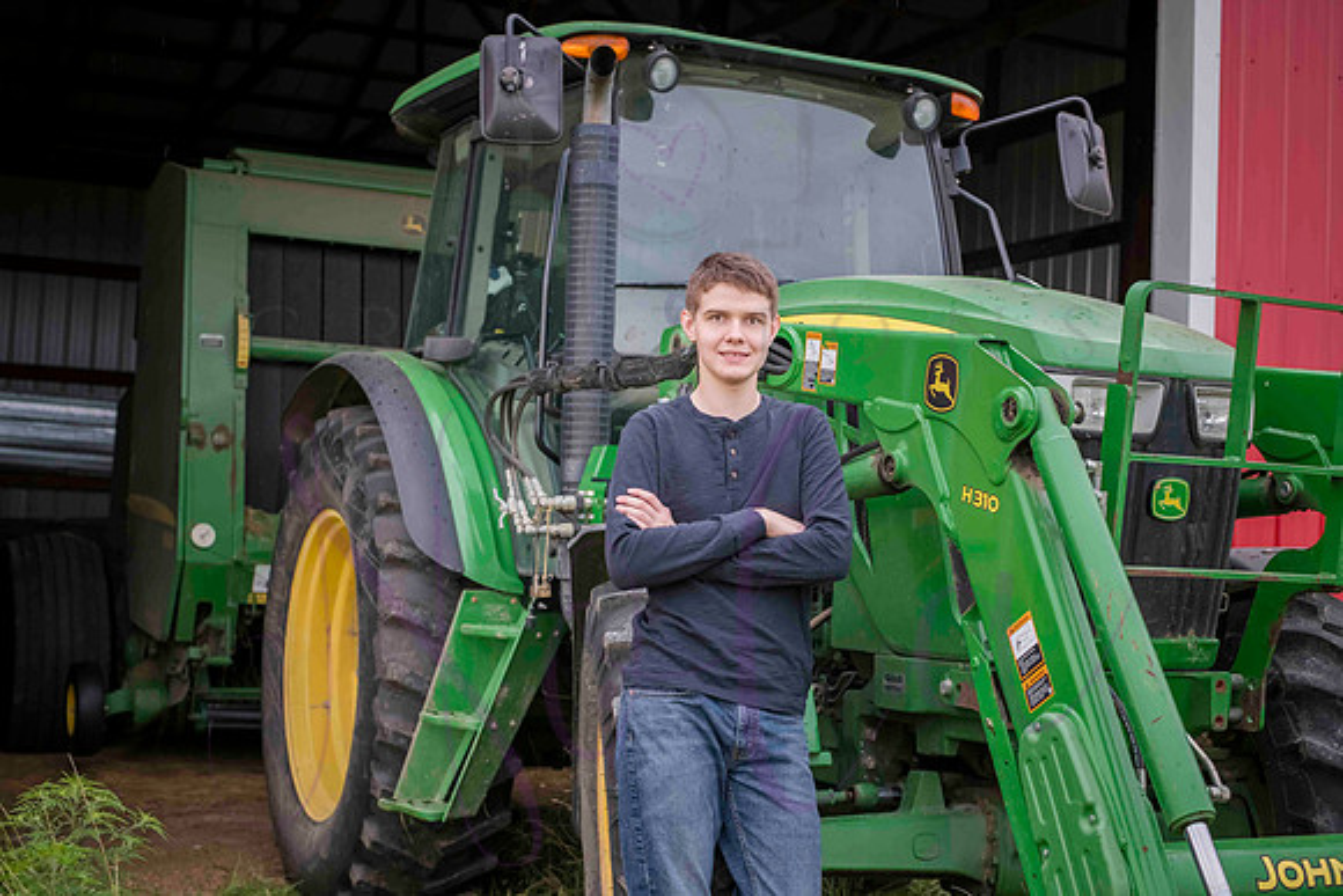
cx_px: 672
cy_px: 448
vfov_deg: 27.0
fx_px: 1866
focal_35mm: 50
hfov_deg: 39.6
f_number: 4.5
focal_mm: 50
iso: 640
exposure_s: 1/320
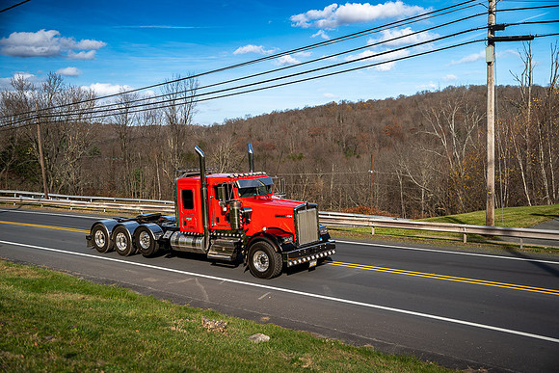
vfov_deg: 35.1
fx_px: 590
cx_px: 280
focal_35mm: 38
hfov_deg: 50.7
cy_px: 186
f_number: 2.2
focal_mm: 38
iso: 125
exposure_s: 1/160
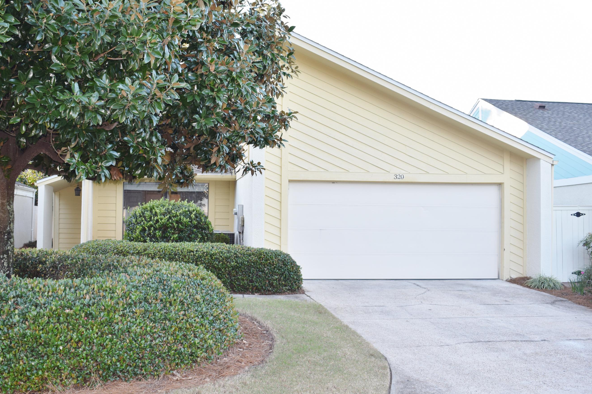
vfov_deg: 32.6
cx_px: 264
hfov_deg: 47.3
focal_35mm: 41
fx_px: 674
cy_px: 194
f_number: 5.6
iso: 320
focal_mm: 24
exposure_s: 1/125
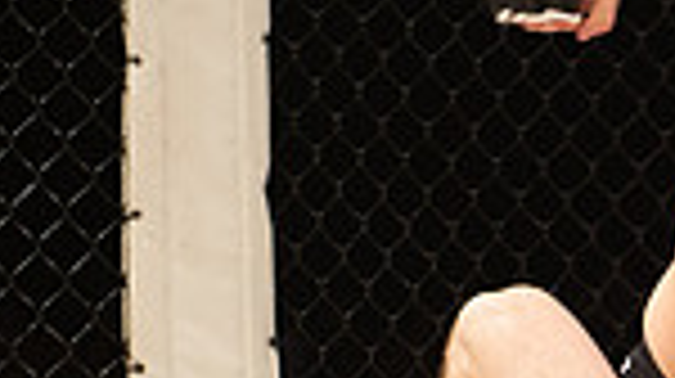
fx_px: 5686
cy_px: 592
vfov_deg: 3.8
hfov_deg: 6.7
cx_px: 885
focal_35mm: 318
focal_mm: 70
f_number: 4
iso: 1600
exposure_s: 1/500
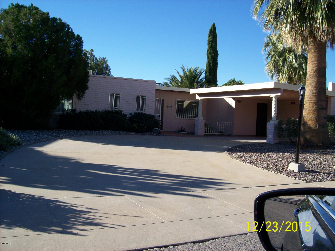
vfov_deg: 39.6
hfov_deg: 51.4
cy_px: 126
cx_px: 168
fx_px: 348
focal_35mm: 36
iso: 80
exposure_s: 1/363
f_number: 4.8
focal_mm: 6
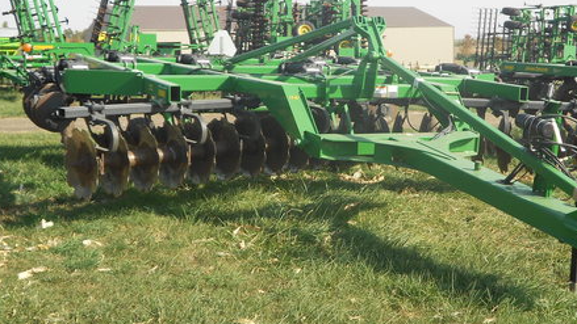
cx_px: 323
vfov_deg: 20.7
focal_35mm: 58
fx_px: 887
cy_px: 168
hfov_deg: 36.0
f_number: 4.2
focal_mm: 7.7
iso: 80
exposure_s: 1/320
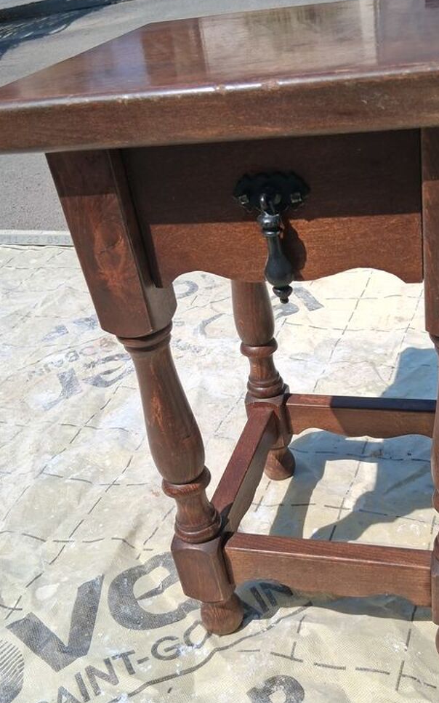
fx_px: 728
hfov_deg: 33.4
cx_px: 282
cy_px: 392
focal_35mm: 38
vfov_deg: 51.4
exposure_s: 1/842
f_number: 1.8
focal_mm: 3.98
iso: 25
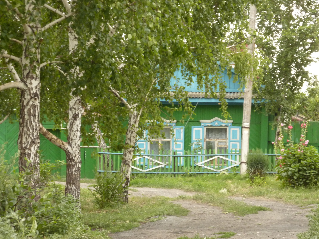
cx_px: 160
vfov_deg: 11.6
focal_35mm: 128
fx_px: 1180
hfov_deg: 15.4
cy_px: 120
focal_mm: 21
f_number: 4.4
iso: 320
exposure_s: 1/50
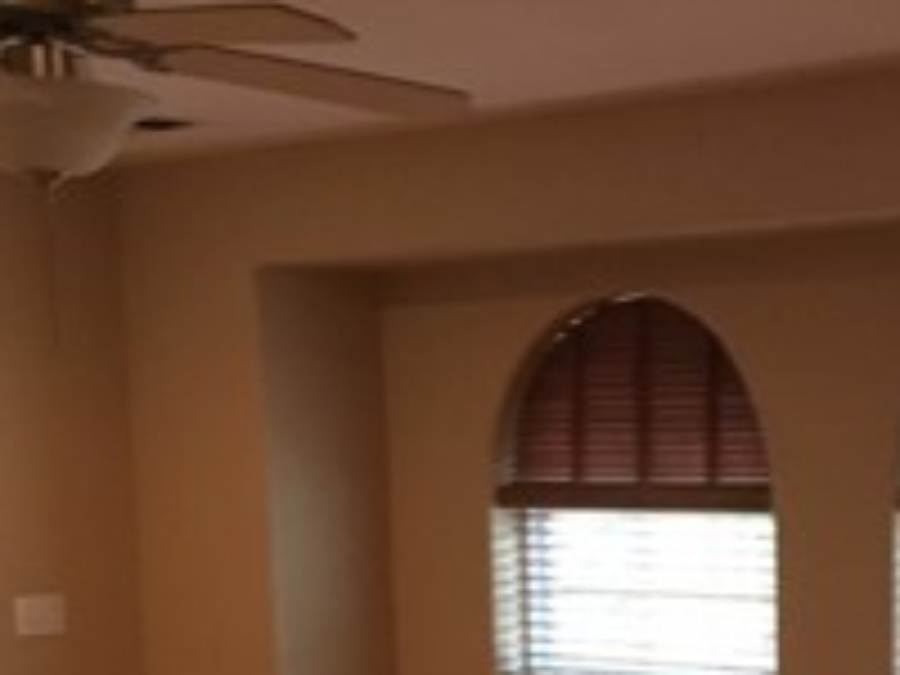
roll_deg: +0.3
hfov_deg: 20.7
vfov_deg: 15.2
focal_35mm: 93
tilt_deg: -5.9
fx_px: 2418
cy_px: 850
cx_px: 770
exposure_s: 1/30
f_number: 2.2
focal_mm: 4.15
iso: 125
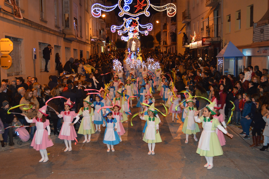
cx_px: 134
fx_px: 269
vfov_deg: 36.8
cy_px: 90
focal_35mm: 36
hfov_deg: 53.2
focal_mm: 24
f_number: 3.8
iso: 1400
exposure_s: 1/60
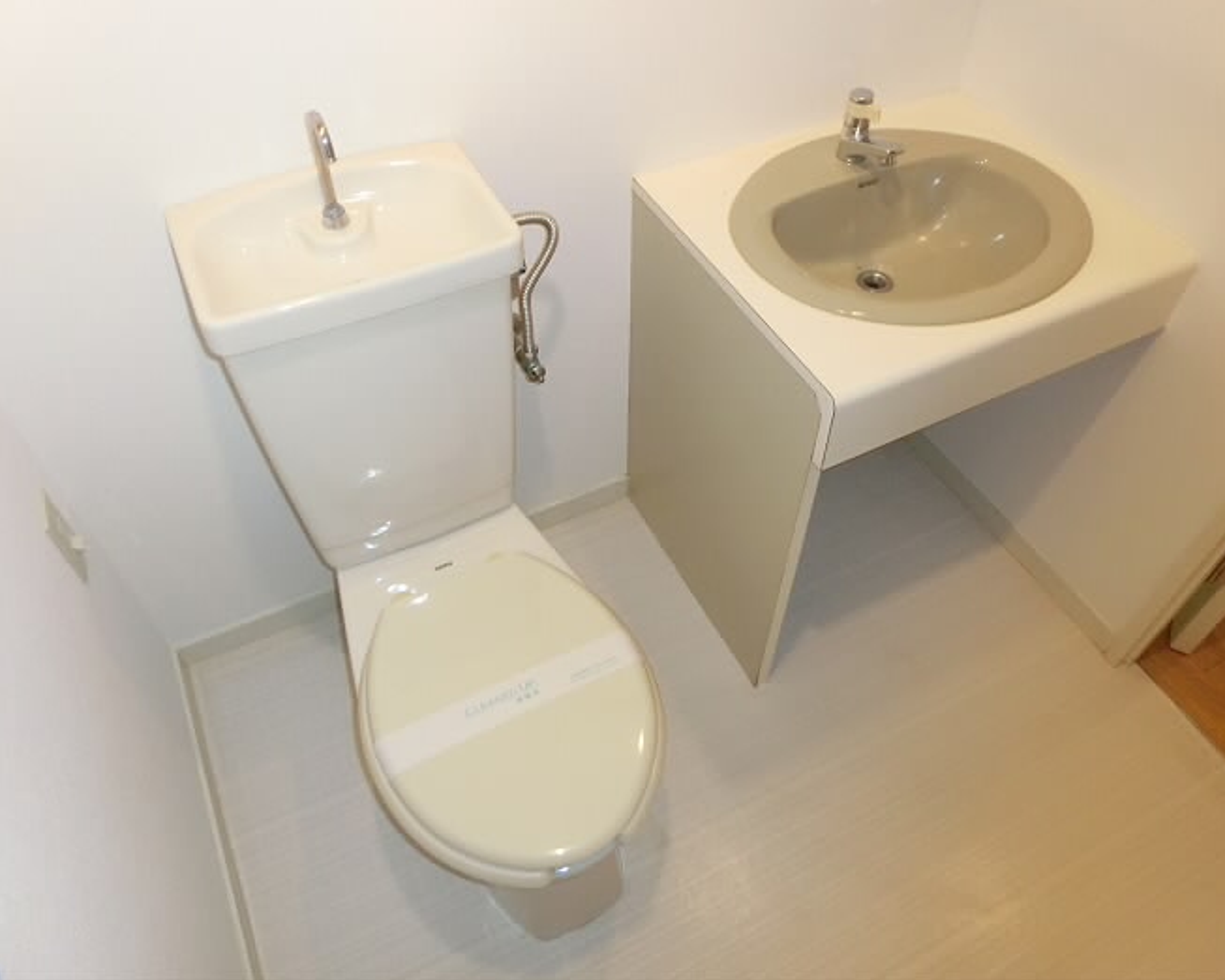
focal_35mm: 26
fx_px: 942
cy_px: 472
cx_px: 635
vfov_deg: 54.9
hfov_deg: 66.0
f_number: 3
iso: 400
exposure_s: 1/60
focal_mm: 4.24
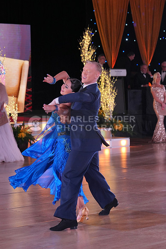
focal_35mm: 105
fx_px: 726
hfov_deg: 13.0
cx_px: 83
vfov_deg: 19.5
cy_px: 124
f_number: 4
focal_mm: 70
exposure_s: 1/400
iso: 1250
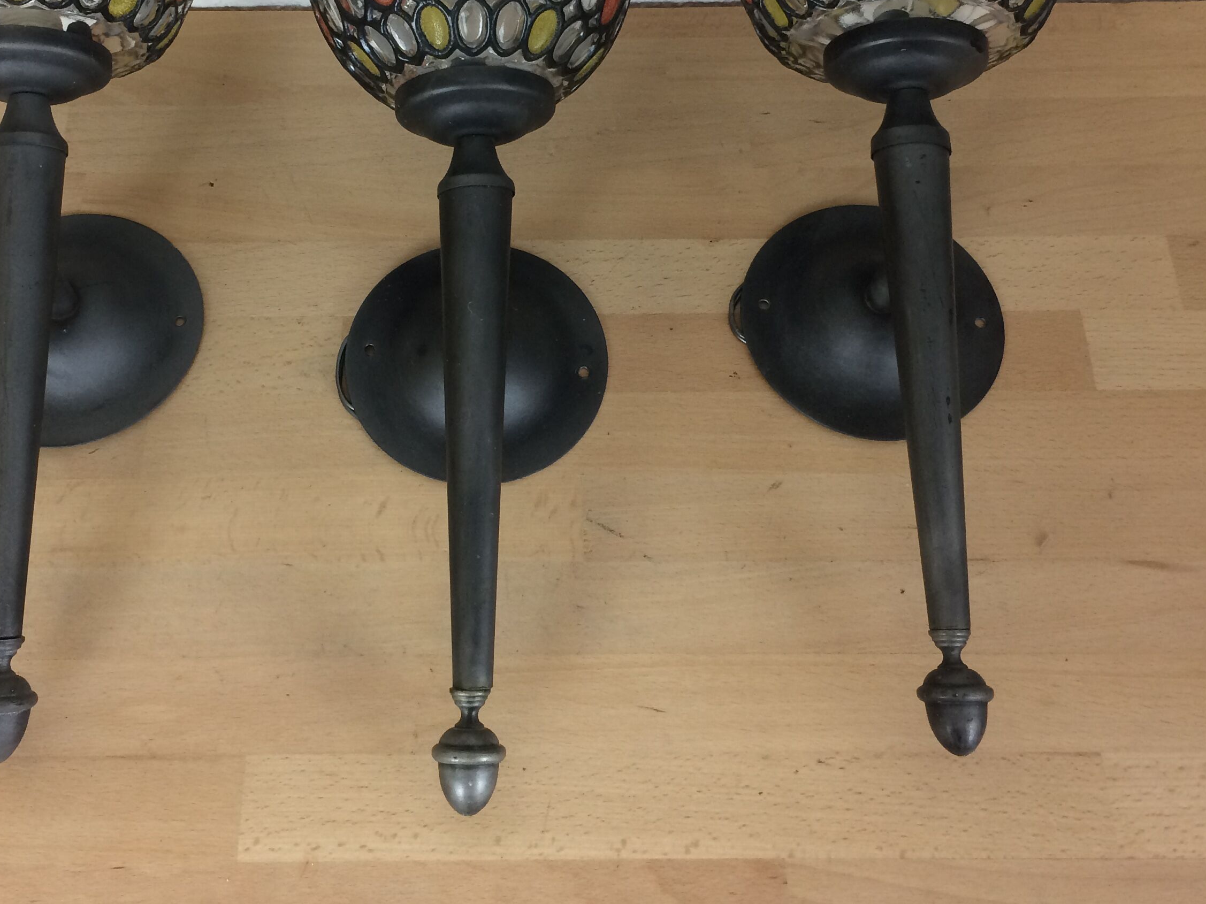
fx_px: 1463
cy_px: 275
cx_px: 509
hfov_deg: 44.7
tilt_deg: -60.8
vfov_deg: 33.9
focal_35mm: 42
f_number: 2.2
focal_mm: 4.15
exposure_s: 1/33
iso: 64
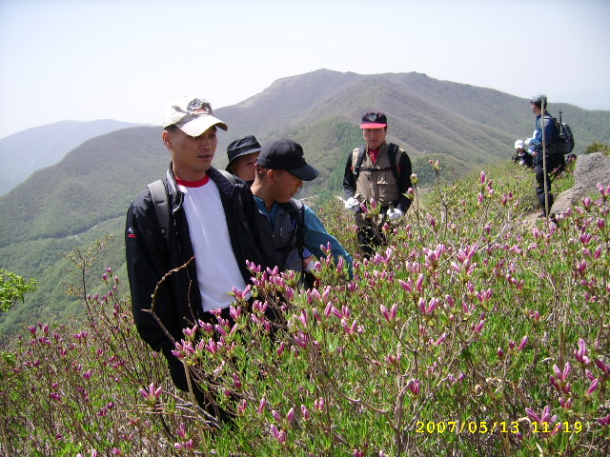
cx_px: 305
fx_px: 617
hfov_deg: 52.6
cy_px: 228
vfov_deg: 40.7
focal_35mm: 35
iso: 50
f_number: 2.8
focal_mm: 5.95
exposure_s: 1/648
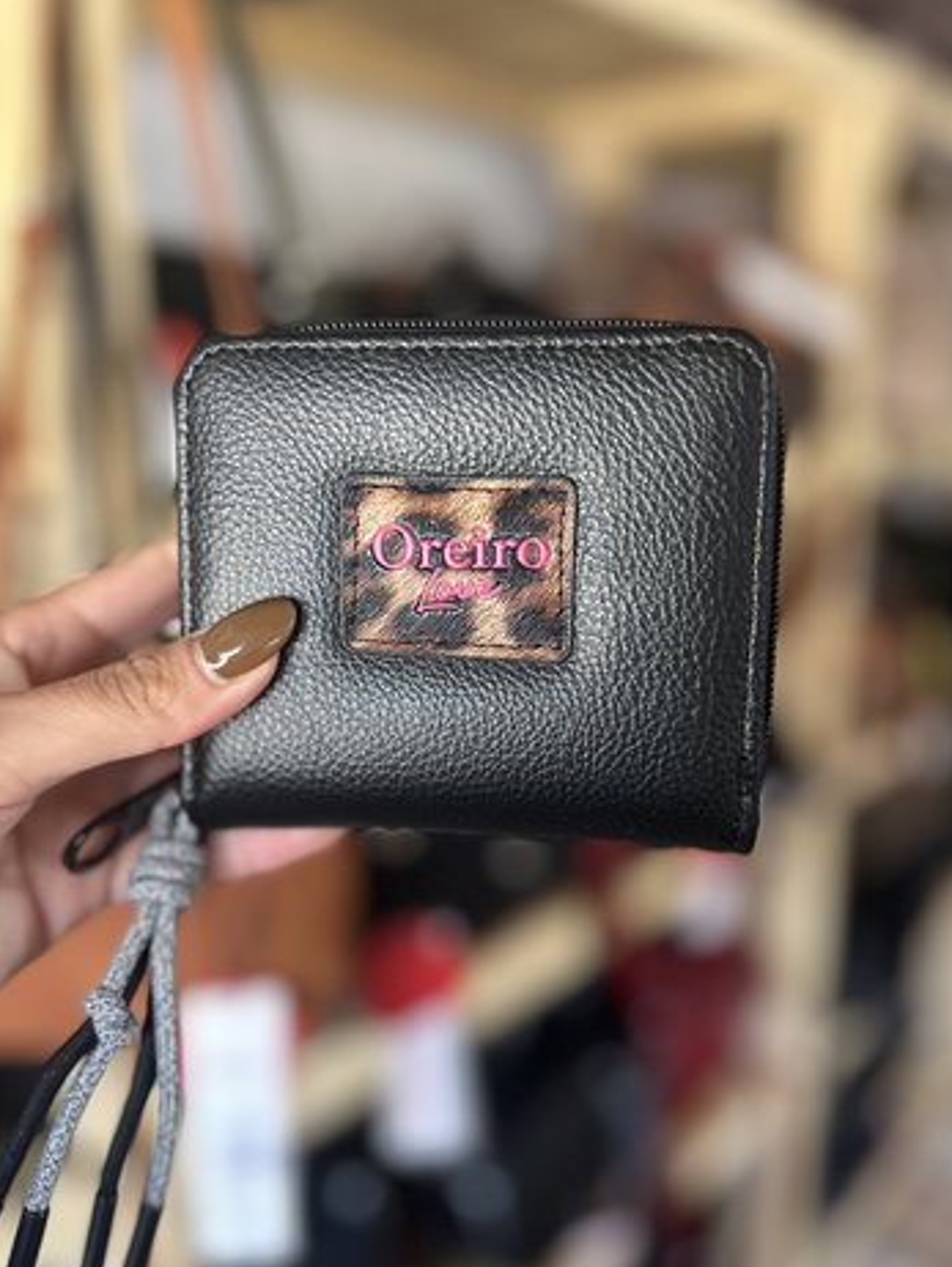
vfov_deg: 59.9
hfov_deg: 46.8
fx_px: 1099
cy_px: 635
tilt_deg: -11.8
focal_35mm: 30
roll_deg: +0.0
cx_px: 458
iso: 200
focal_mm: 5.7
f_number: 1.5
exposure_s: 1/50
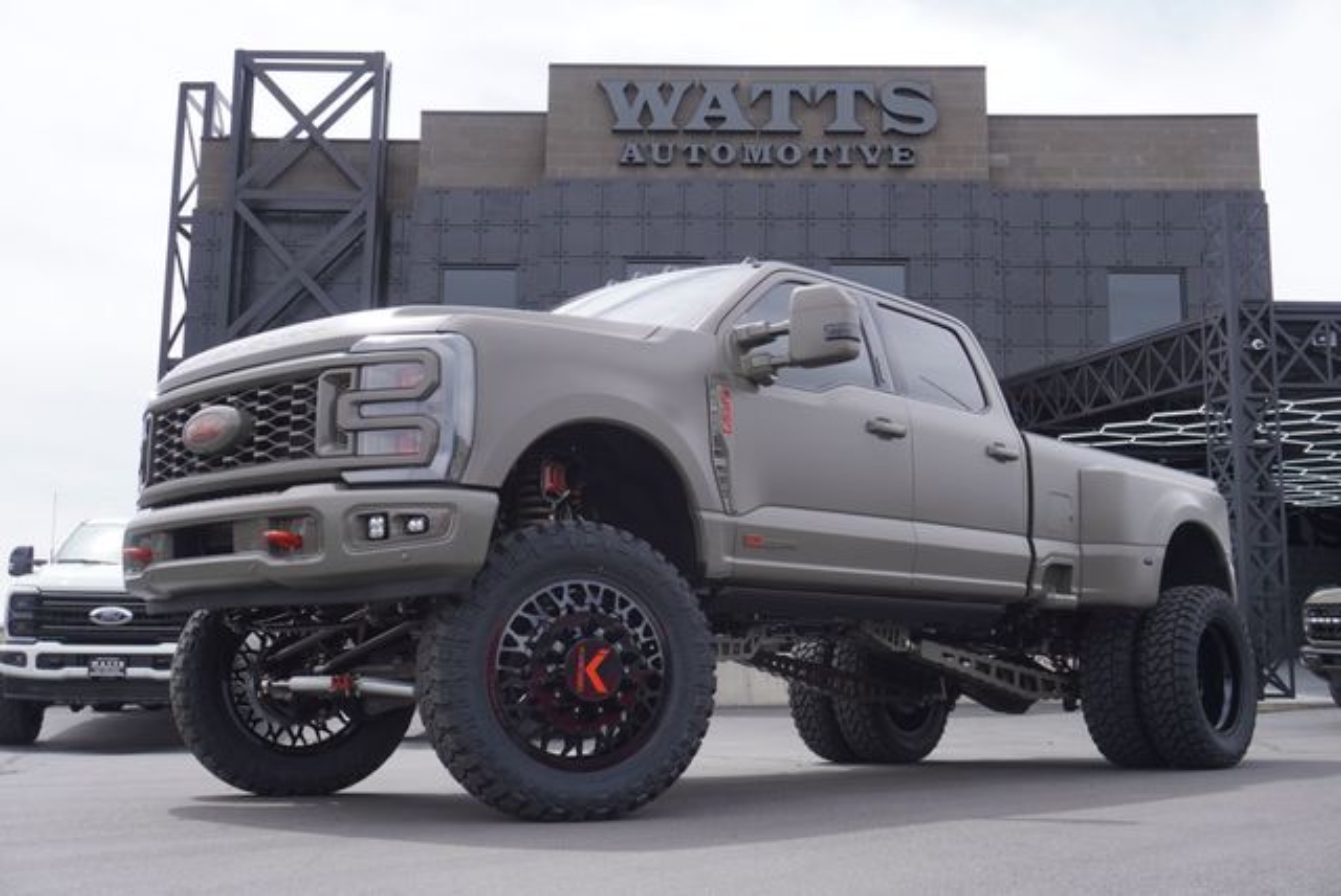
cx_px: 670
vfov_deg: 34.3
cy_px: 448
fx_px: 1454
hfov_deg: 49.5
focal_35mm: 39
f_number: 8
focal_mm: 26
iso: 100
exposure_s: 1/200
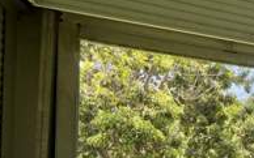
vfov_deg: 31.7
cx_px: 300
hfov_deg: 40.9
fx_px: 235
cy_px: 185
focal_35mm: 34
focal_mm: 1.57
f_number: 1.8
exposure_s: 1/99
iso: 40
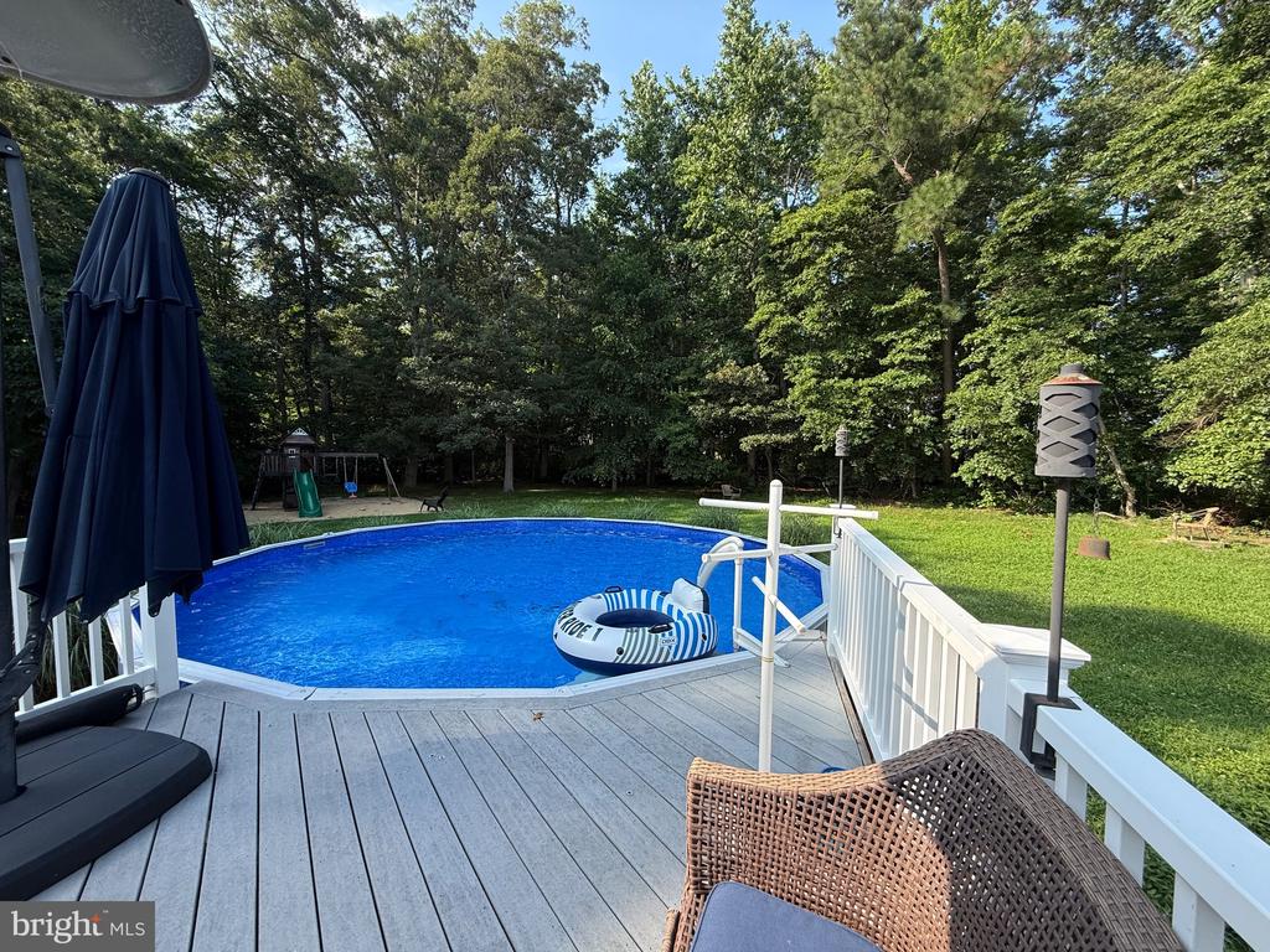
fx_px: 514
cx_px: 635
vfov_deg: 85.7
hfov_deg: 102.1
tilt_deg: -2.5
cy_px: 476
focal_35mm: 14
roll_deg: -0.1
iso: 64
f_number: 2.2
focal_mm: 2.22
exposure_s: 1/613
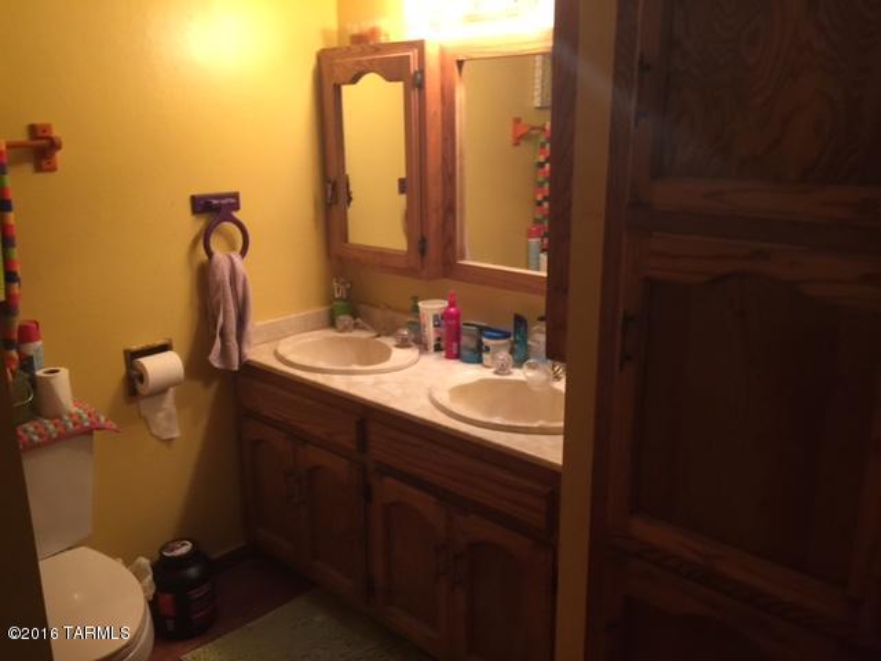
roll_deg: -0.6
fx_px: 738
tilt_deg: -14.2
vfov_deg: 48.2
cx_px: 440
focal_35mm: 29
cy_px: 330
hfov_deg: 61.7
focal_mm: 4.15
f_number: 2.2
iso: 100
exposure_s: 1/15
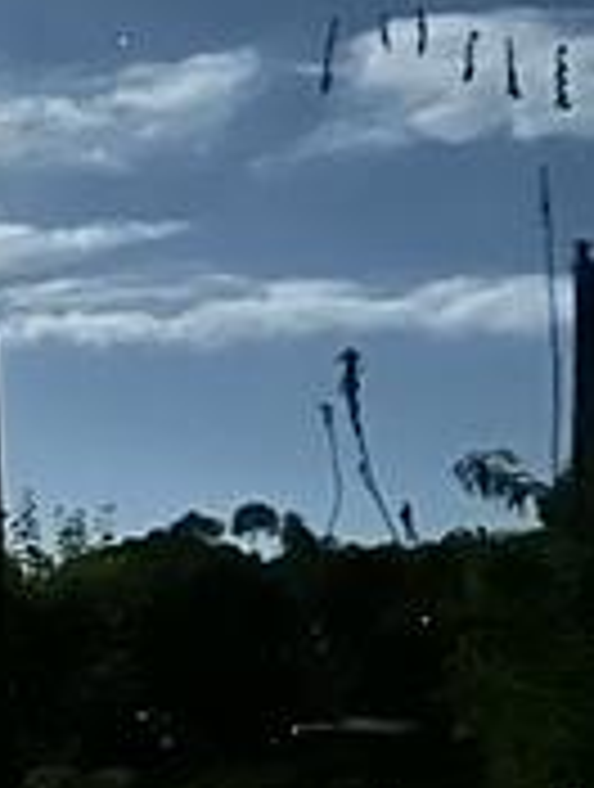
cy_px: 858
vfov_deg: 20.3
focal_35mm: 92
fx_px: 2097
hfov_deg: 12.8
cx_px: -792
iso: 8000
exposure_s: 1/2
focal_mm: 5.7
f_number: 1.5
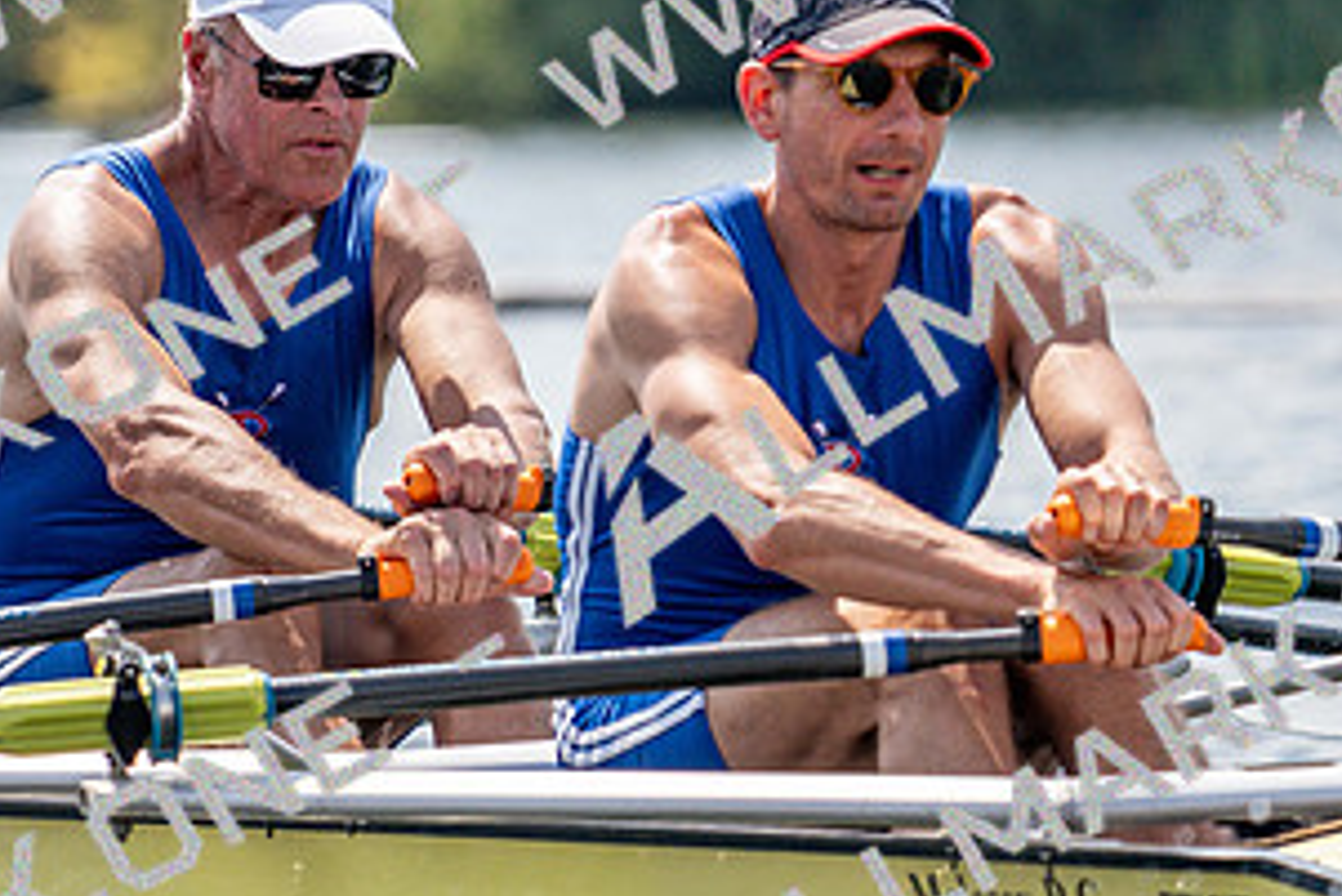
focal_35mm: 601
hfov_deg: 3.4
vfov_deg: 2.3
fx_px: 22414
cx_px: 218
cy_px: 203
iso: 320
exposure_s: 1/1600
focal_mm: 312
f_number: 6.3
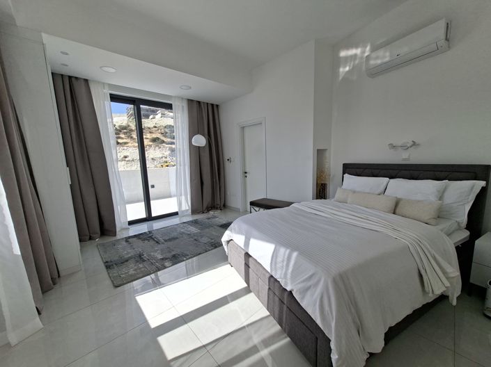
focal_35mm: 13
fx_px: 184
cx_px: 246
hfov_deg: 106.2
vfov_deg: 89.9
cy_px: 184
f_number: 2.2
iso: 40
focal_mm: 1.74
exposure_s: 1/589
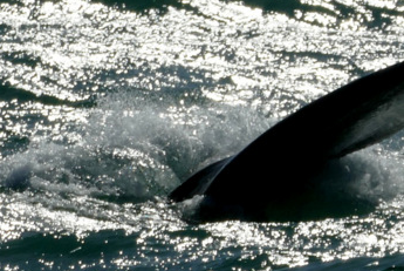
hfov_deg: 3.3
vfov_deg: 2.2
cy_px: 109
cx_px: 328
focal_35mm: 627
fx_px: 7045
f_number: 8
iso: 125
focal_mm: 131.62
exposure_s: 1/2000
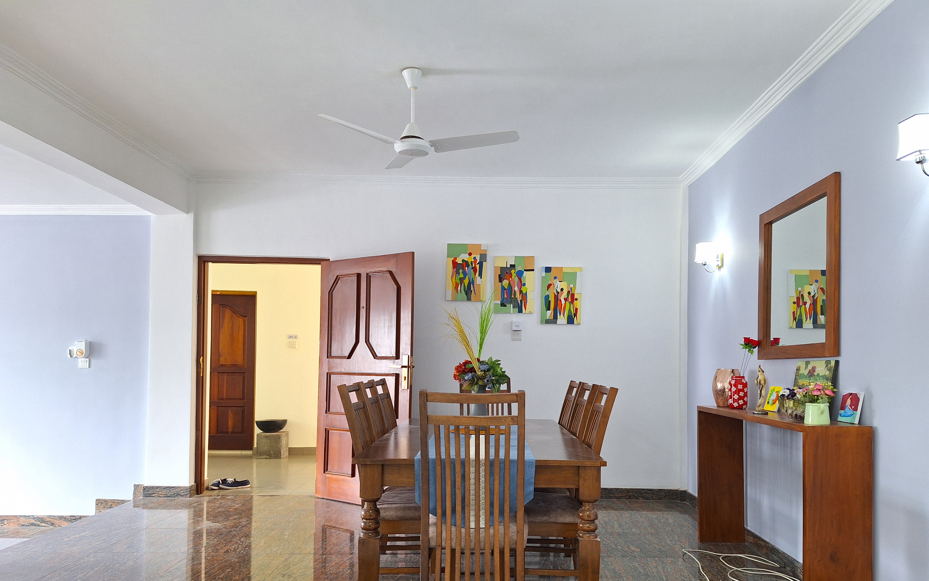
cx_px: 476
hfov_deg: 72.5
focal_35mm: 25
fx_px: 633
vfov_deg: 48.9
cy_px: 353
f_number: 1.8
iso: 160
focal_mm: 5.54
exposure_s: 1/40
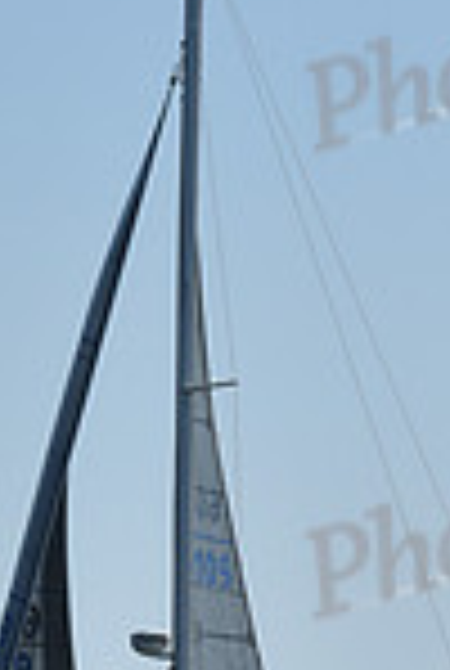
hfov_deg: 3.2
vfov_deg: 4.8
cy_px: 333
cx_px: 74
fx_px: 7969
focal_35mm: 427
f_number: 10
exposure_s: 1/1250
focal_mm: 110
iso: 320
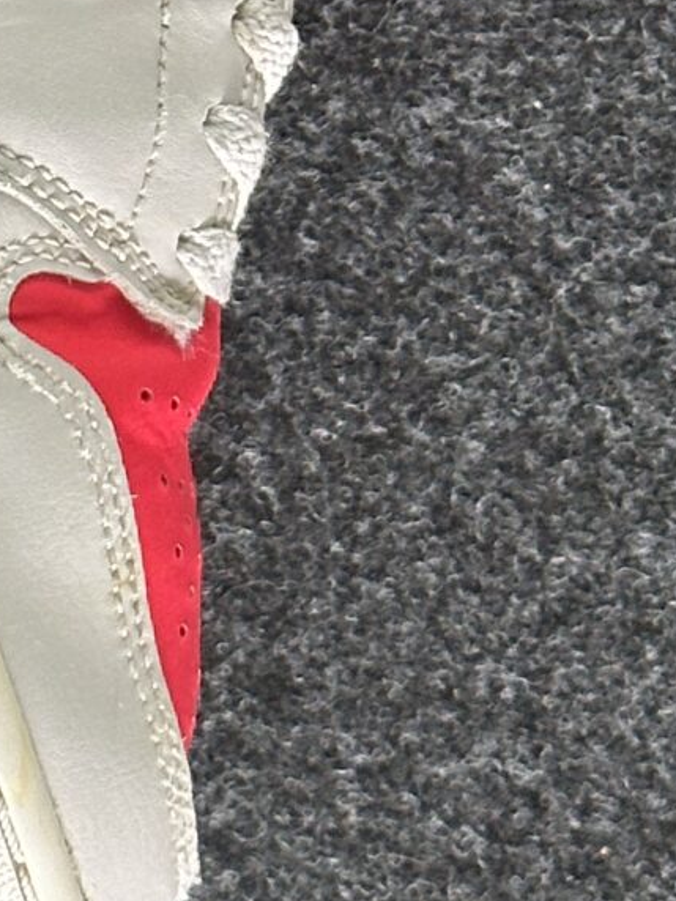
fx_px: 5598
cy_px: -244
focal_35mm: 215
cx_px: -375
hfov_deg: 6.8
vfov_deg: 9.1
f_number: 1.78
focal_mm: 6.86
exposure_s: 1/50
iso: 200
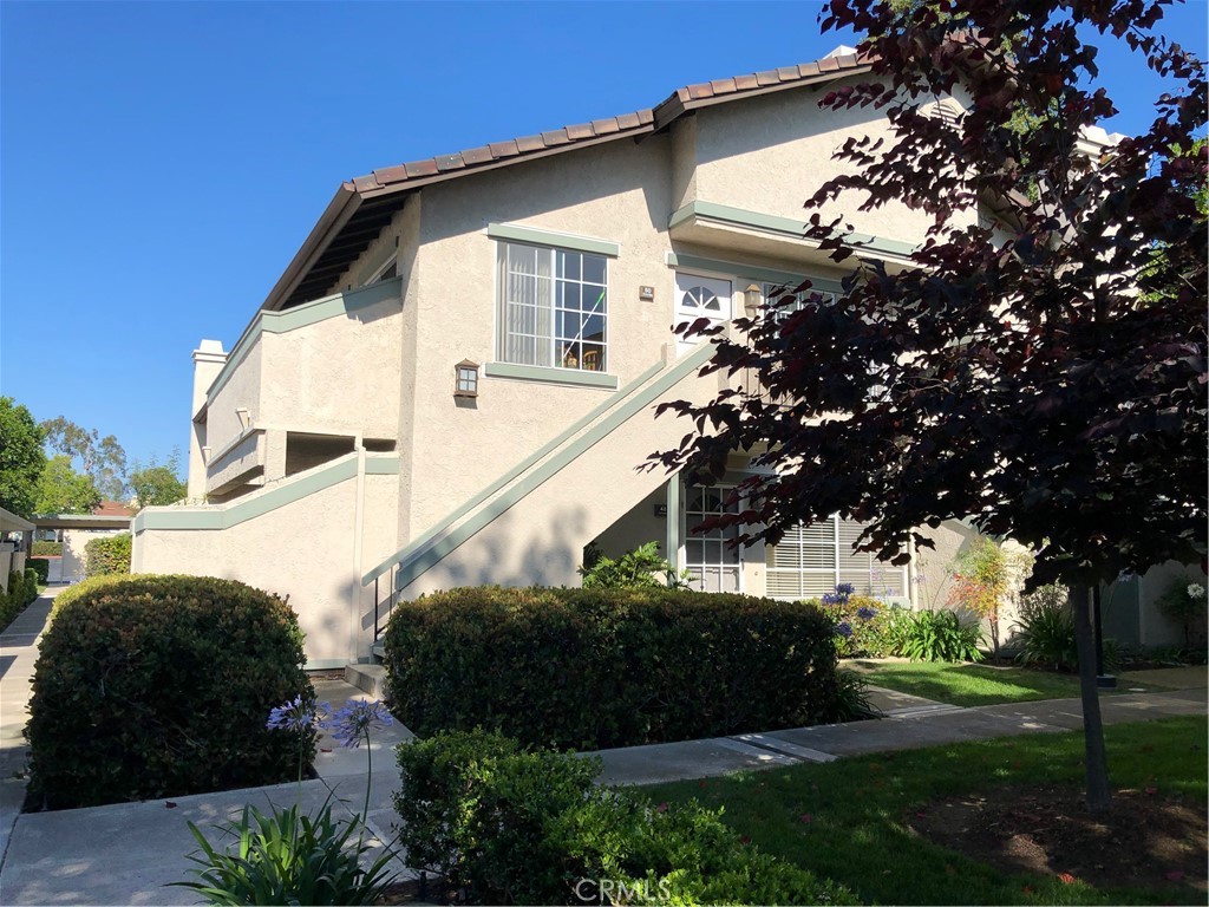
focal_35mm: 28
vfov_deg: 49.7
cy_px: 454
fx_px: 978
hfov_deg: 63.4
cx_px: 604
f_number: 1.8
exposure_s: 1/2088
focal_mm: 4
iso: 20
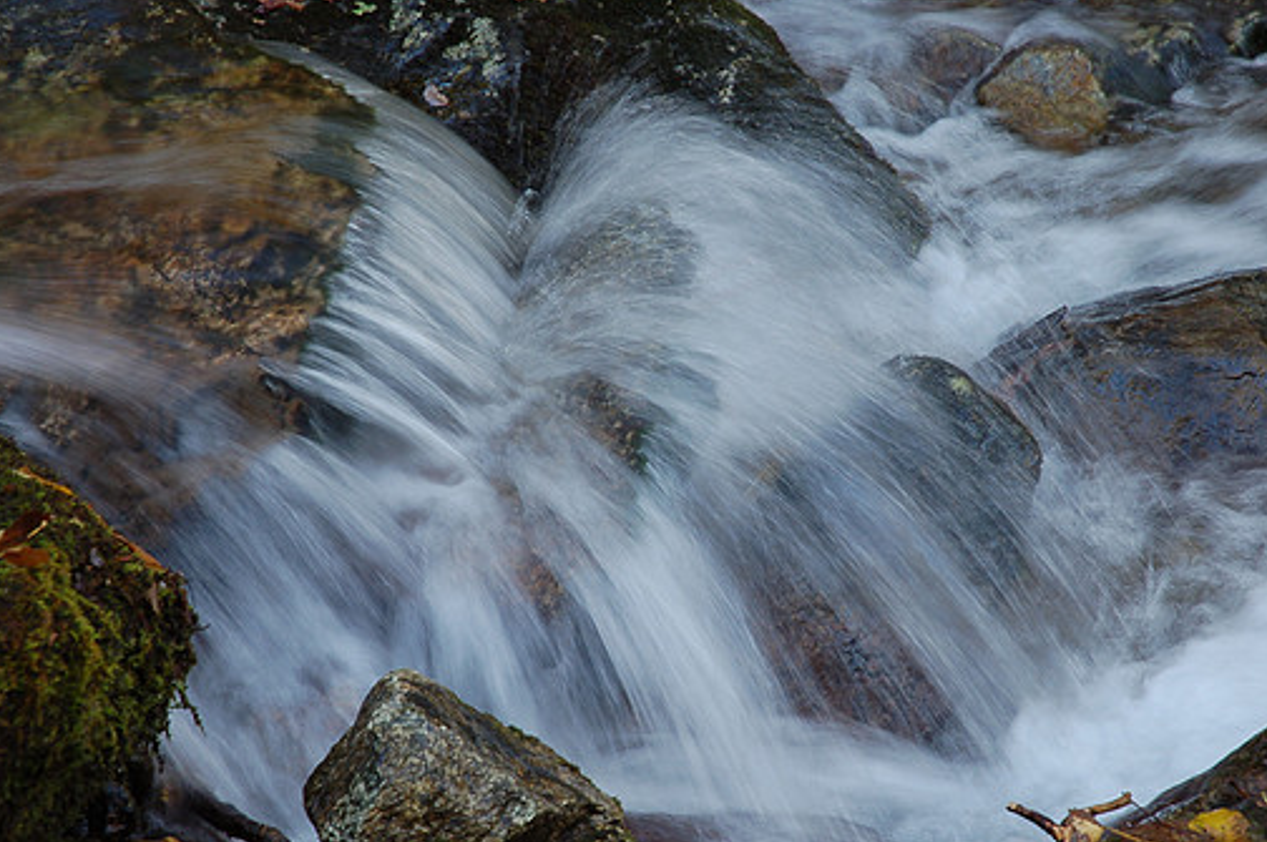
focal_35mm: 107
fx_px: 3762
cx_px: 716
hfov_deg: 19.1
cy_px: 467
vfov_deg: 12.8
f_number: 8
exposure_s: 1/10
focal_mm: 62
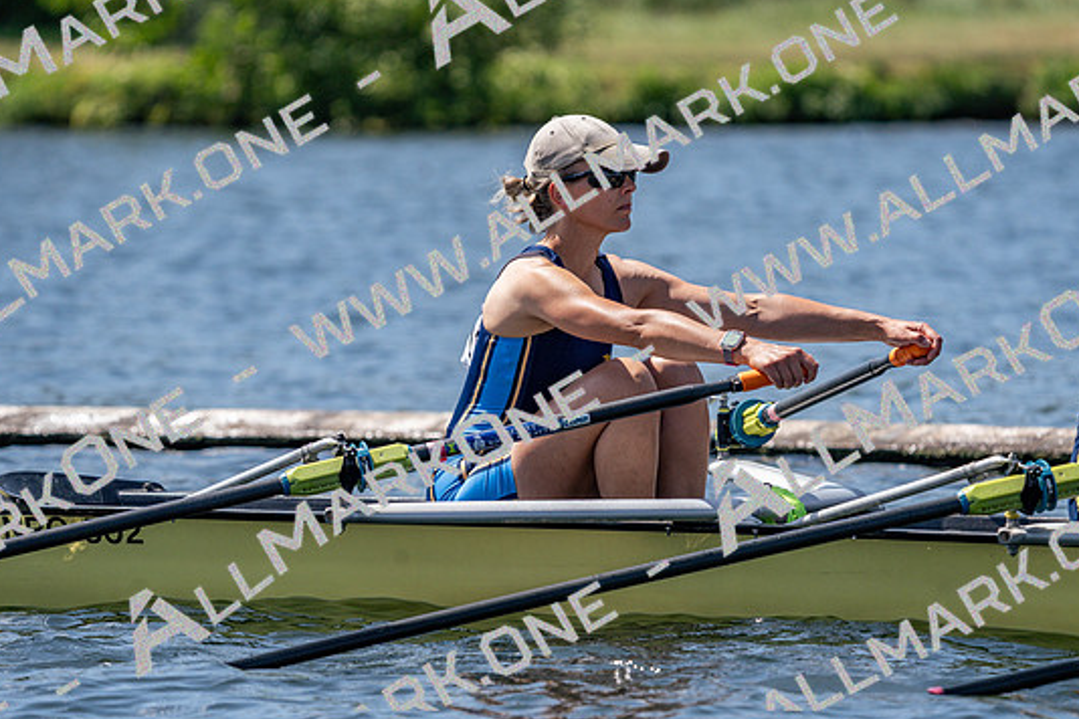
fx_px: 11299
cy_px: 365
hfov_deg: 5.5
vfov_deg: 3.6
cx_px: 540
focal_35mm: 377
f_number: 6.3
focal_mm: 347
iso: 250
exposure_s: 1/2000
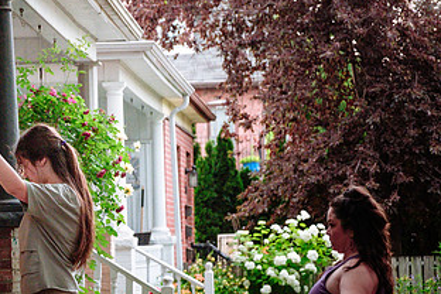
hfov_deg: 14.2
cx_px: 57
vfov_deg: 9.6
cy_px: 265
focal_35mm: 143
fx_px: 1752
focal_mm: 51.6
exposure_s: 1/320
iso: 1600
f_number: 2.8
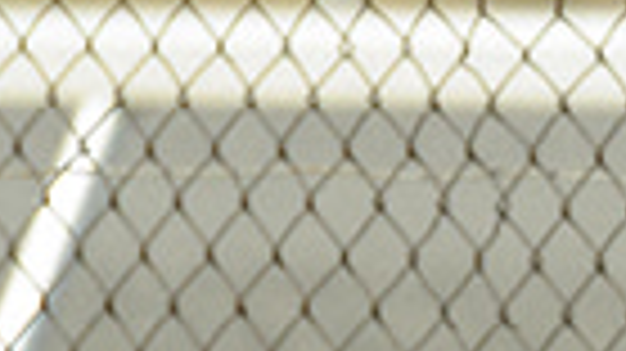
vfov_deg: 0.9
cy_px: 362
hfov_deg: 1.6
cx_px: 1193
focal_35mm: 1310
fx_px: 21732
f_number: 5
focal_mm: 200
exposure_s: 1/2000
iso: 400
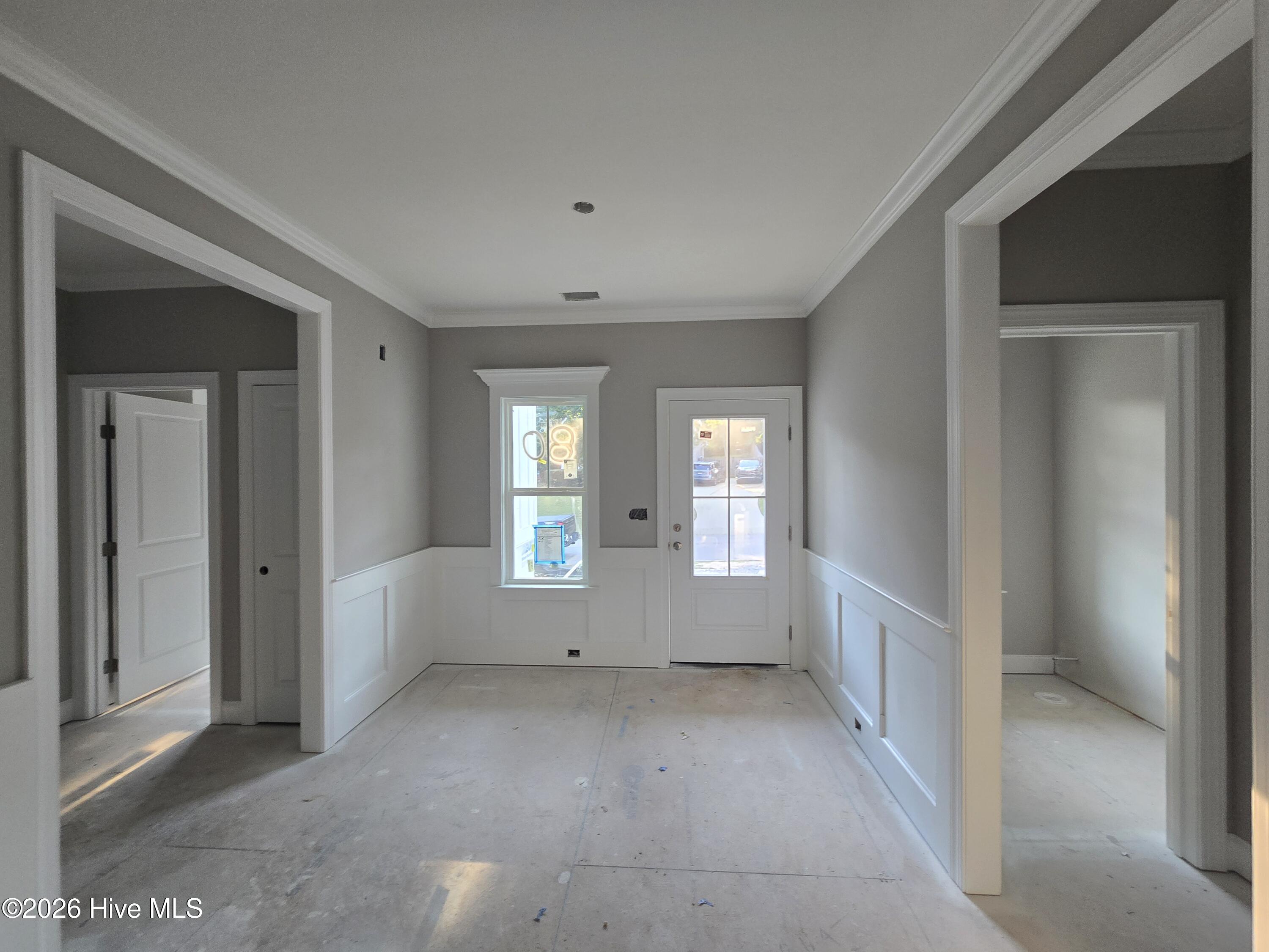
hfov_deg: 106.2
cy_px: 476
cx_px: 634
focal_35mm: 13
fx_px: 477
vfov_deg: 89.9
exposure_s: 1/60
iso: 100
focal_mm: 2.2
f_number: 2.2
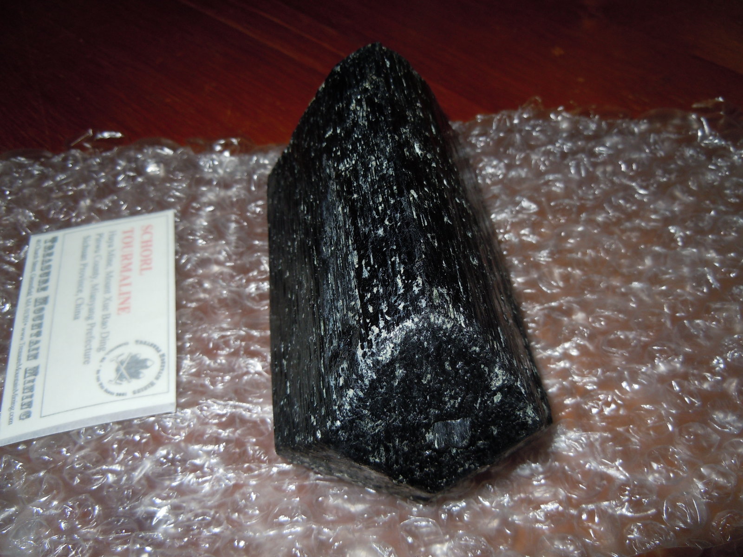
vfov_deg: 46.8
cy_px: 278
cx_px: 372
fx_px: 644
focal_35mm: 30
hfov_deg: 60.0
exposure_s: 1/30
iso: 100
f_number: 3.5
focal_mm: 5.4
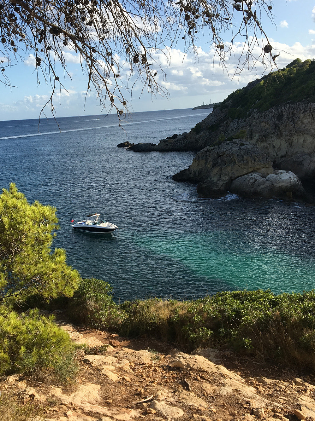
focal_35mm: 39
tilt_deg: -10.7
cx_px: 99
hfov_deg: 36.3
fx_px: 473
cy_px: 209
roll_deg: +3.1
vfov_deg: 47.9
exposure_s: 1/1282
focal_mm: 4.15
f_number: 2.2
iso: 25
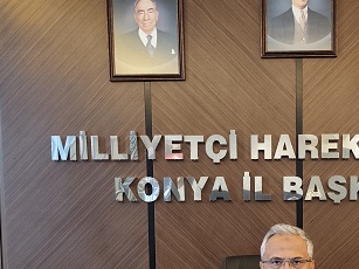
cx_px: 286
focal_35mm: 60
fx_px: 622
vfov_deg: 23.3
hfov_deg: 31.4
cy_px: 276
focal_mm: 6.04
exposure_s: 1/25
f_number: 1.7
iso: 640
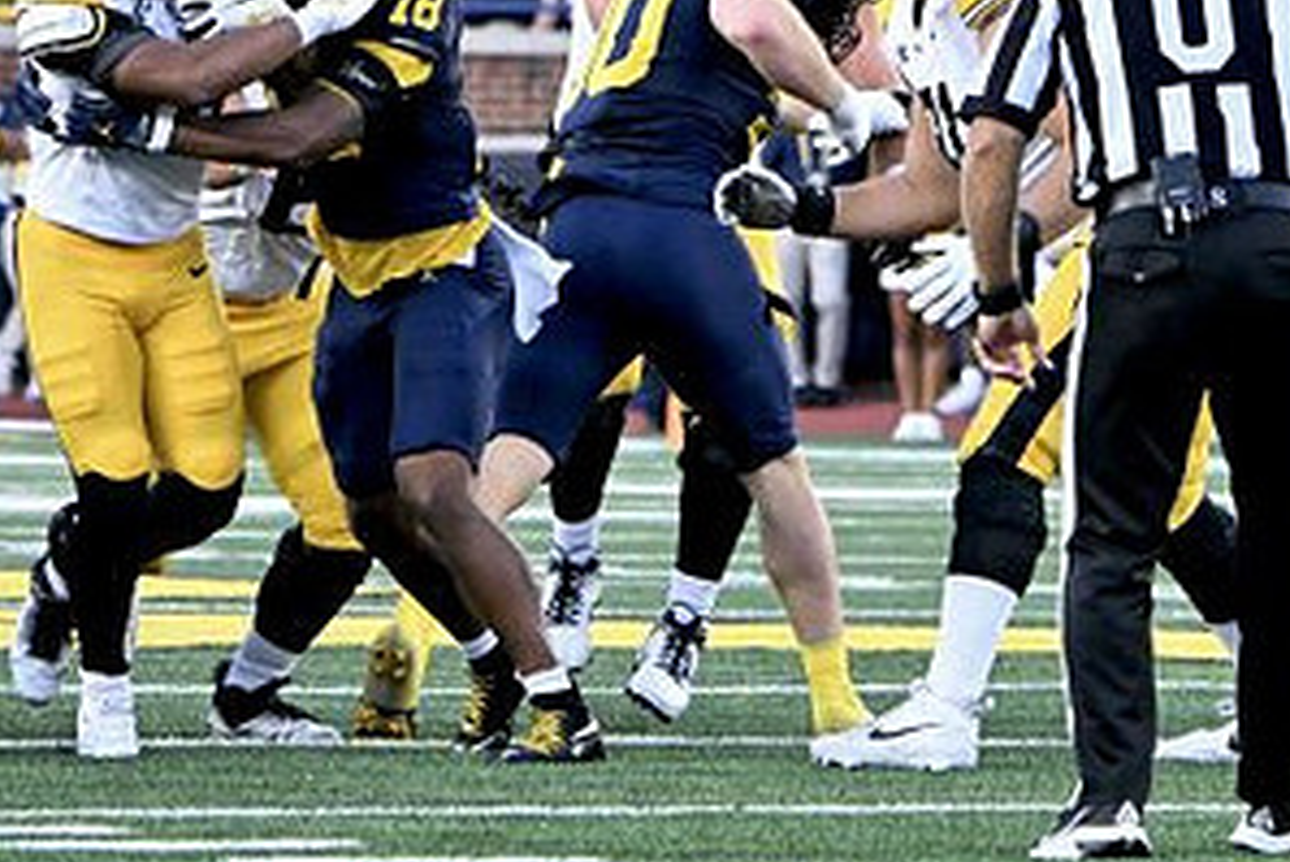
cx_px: 238
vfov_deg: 2.2
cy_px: 206
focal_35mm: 613
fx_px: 21975
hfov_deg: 3.4
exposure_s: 1/1000
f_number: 5.3
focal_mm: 210
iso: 3200
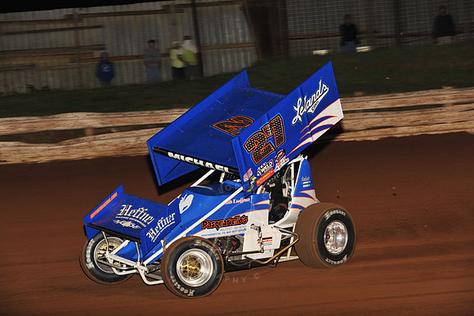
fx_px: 1579
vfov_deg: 11.4
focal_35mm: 120
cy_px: 158
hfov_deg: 17.1
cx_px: 237
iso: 1000
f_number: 7.1
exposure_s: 1/320
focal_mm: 120
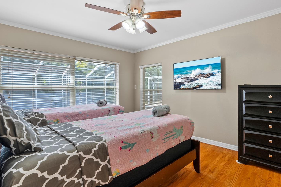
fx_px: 140
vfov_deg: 67.3
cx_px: 154
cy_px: 86
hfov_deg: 89.8
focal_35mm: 18
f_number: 8
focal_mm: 16
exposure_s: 1/4
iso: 640
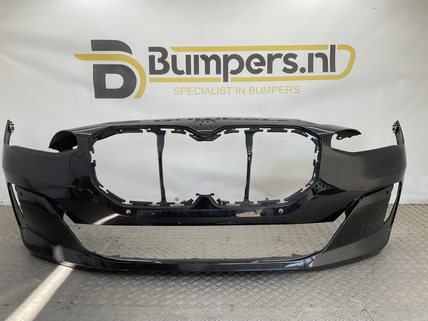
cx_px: 214
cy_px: 160
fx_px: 359
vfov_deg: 48.2
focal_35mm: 29
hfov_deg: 61.7
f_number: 1.8
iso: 16
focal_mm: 3
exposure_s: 1/173
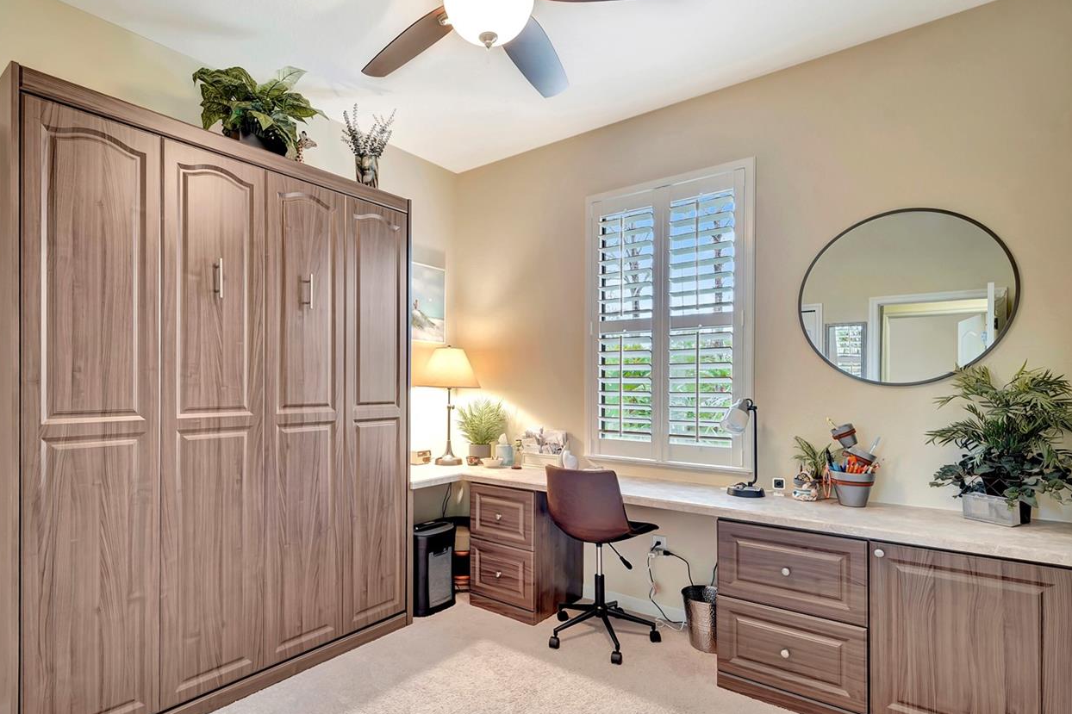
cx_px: 484
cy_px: 390
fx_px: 536
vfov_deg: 67.2
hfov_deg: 89.7
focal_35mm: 18
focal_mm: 14
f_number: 9
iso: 250
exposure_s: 2.5
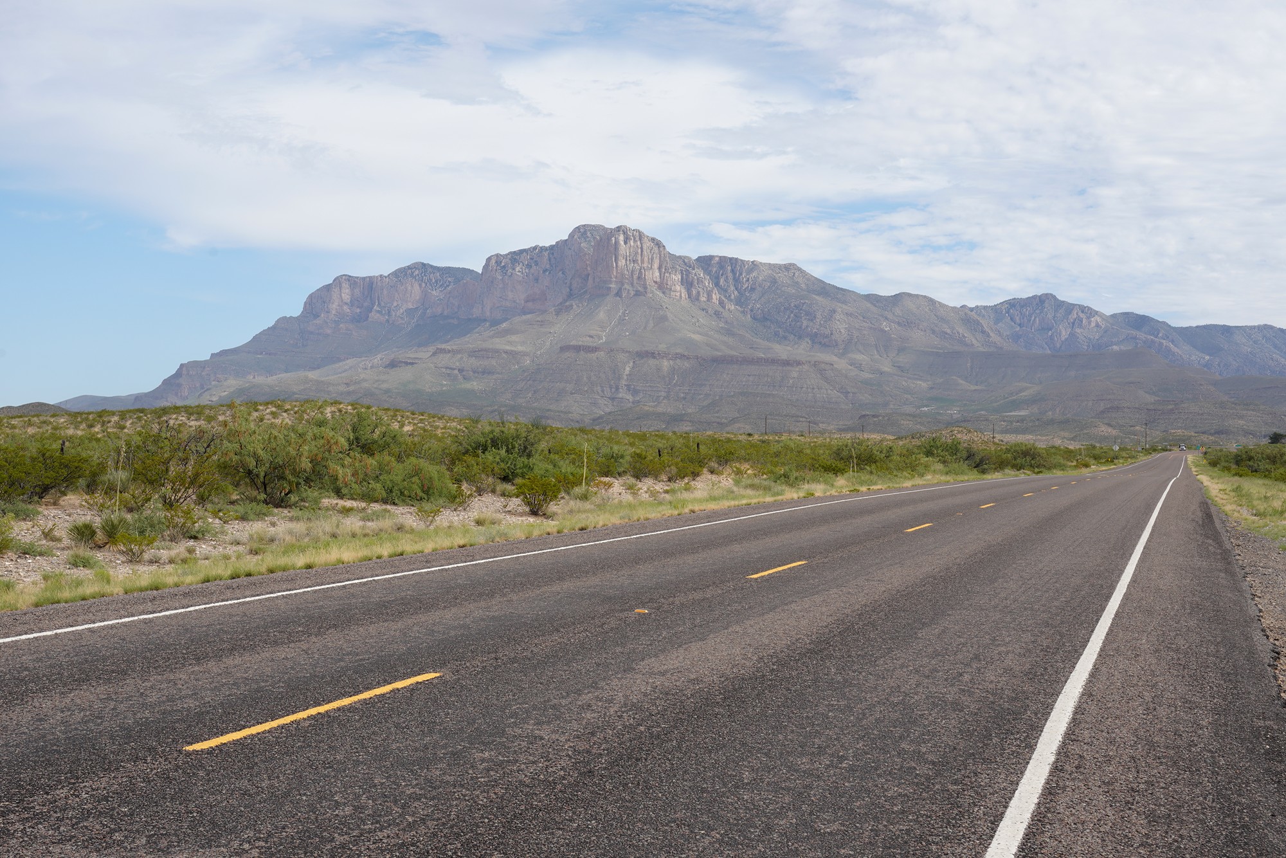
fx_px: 1715
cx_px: 643
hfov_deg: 41.1
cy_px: 429
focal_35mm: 48
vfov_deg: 28.1
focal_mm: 48
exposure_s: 1/100
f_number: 14
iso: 100
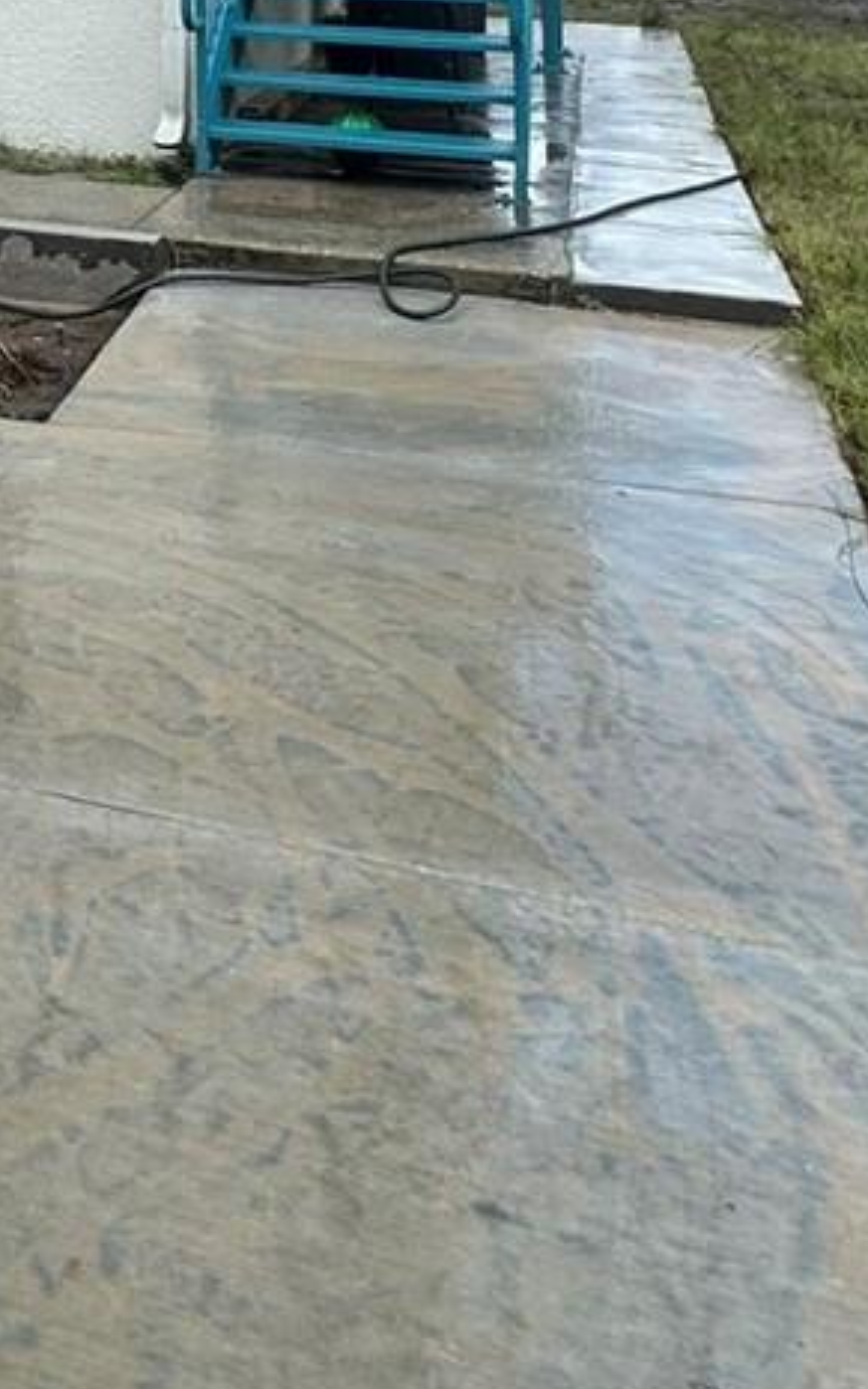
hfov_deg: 22.4
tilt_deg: +7.1
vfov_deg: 31.4
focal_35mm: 51
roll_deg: -1.2
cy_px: -379
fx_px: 1932
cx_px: -295
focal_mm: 2.22
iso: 50
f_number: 2.2
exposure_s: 1/1350
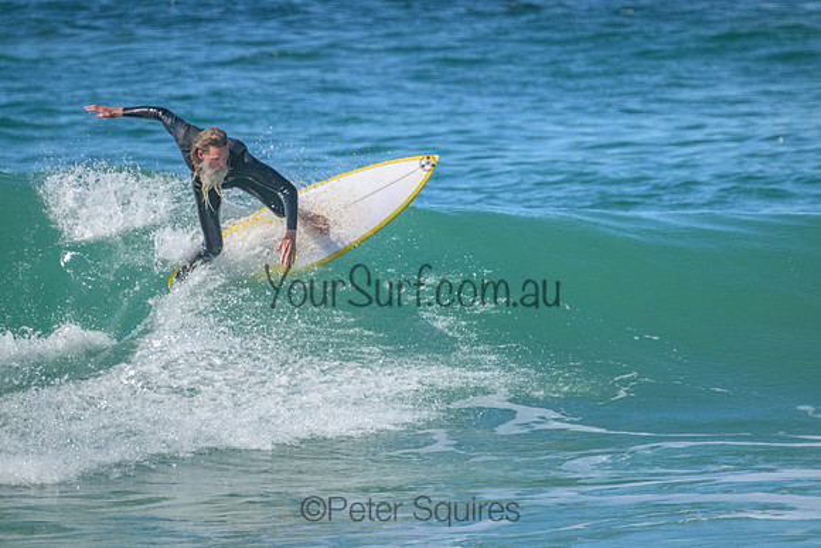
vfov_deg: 1.7
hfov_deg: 2.6
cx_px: 410
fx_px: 18248
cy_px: 274
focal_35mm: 800
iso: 4000
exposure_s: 1/2000
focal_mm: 800
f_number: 11
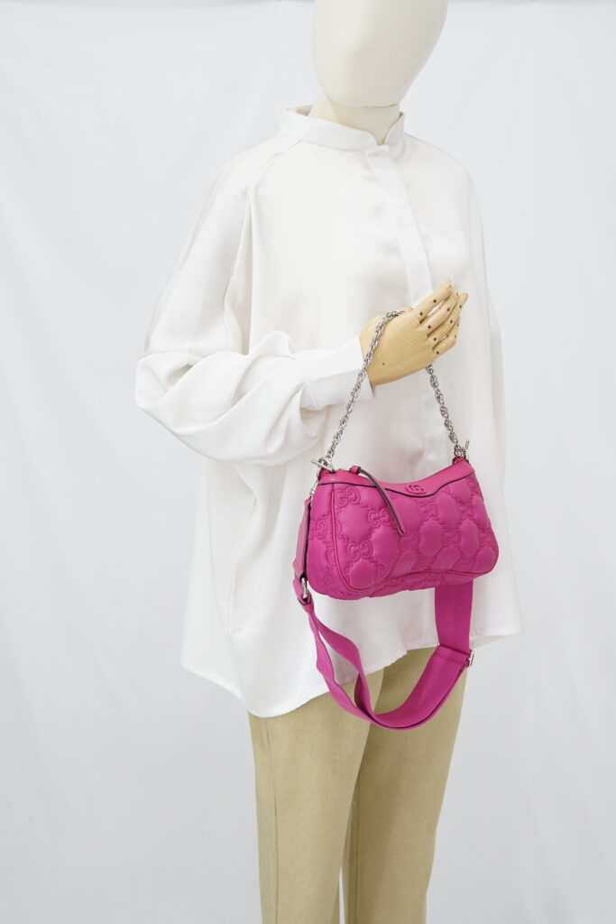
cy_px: 462
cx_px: 308
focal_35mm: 50
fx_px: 1283
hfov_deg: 27.0
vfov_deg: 39.6
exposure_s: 1/10
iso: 640
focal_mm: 50
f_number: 6.3
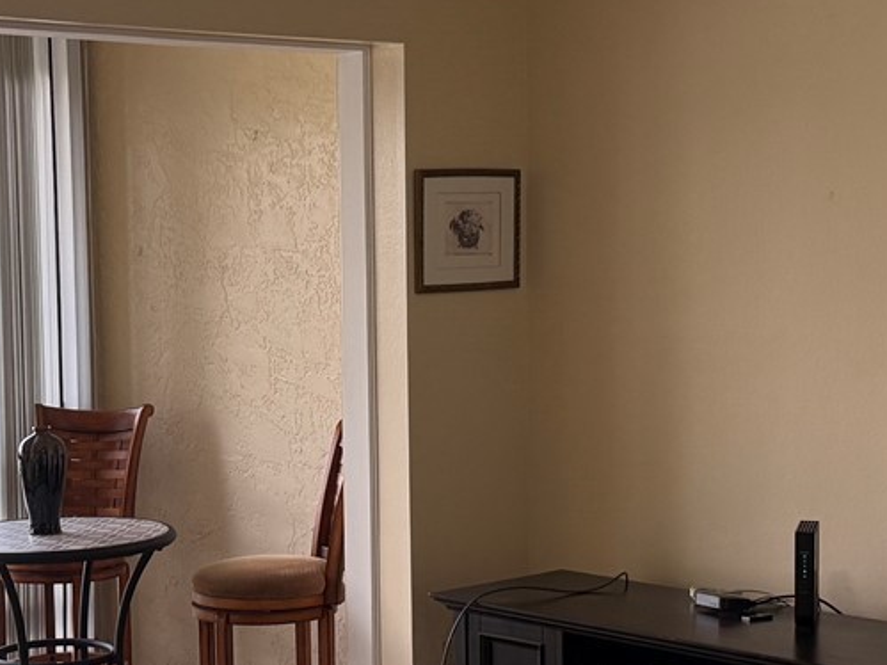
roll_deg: +1.7
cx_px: 284
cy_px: 393
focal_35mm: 77
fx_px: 1973
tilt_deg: -4.2
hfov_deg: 25.2
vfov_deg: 19.1
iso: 200
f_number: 1.78
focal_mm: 6.76
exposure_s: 1/190
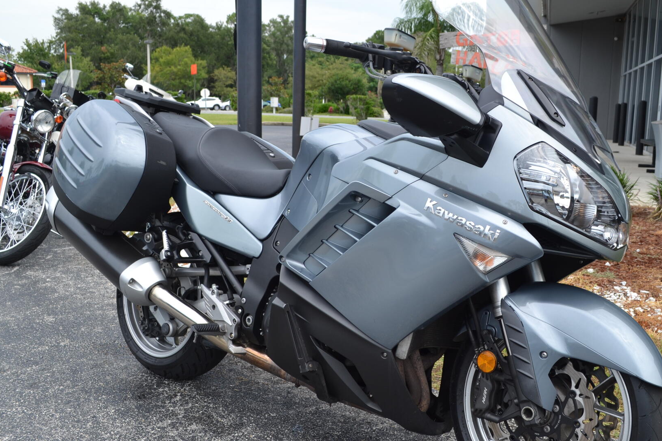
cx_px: 387
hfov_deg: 51.6
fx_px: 680
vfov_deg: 35.9
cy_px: 240
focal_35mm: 37
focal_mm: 20
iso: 100
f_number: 6.3
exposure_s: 1/160
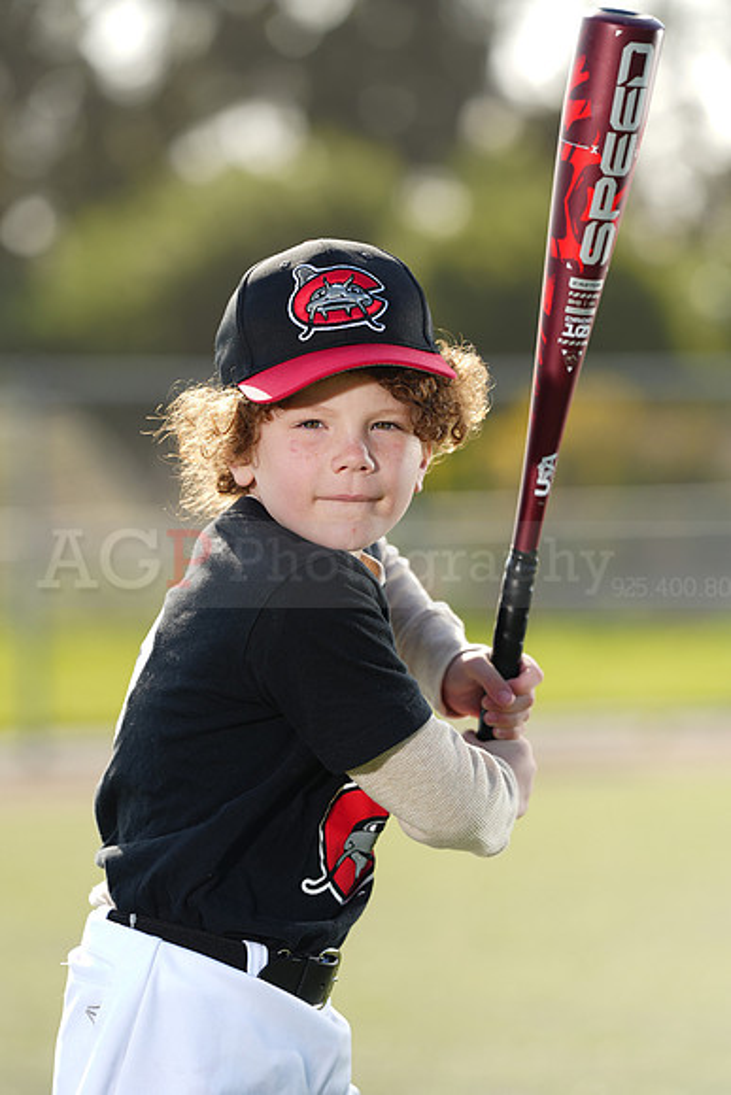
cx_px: 366
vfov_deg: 10.3
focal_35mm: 200
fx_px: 6088
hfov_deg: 6.9
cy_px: 548
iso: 64
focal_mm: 200
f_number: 4.5
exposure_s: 1/250
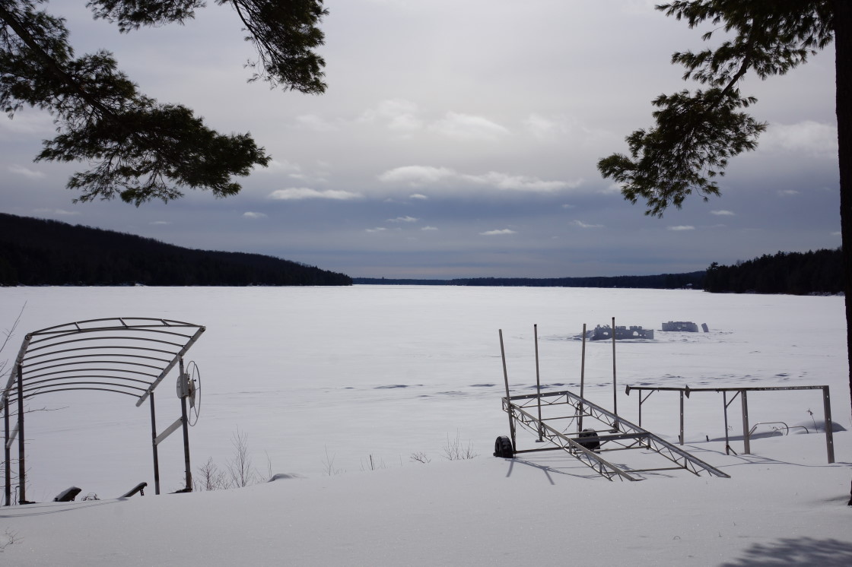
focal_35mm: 42
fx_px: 994
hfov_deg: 46.4
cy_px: 284
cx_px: 426
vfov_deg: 31.9
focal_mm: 28
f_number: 13
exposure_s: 1/640
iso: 100
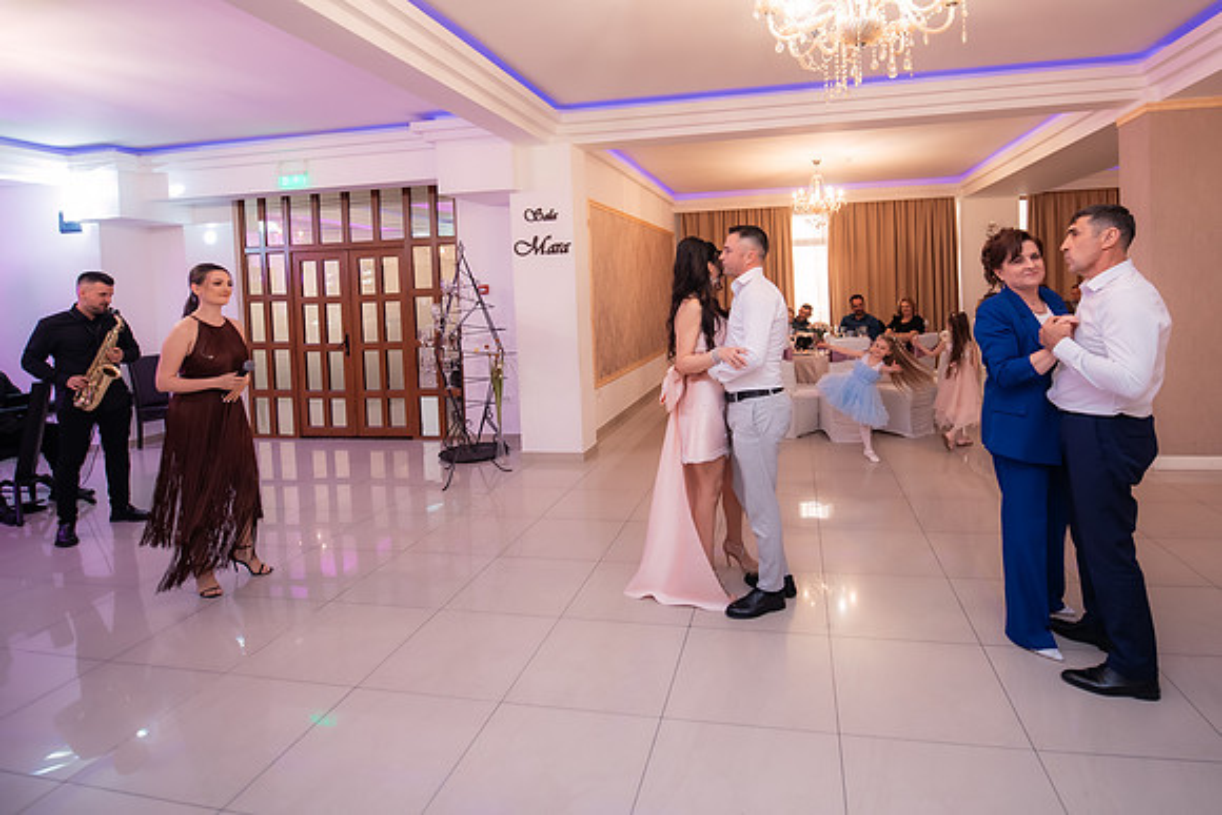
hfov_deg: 89.1
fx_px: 618
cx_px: 668
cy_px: 321
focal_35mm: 18
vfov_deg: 66.1
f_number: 2.8
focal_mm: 15
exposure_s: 1/200
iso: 1600
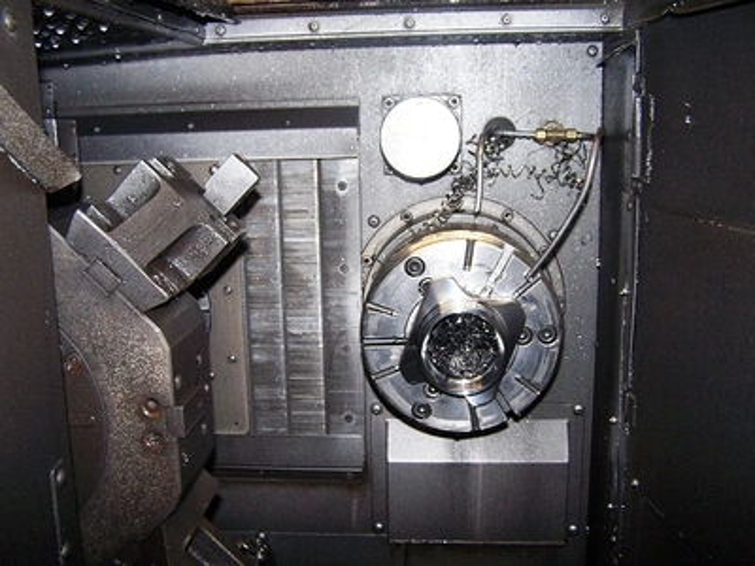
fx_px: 829
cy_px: 283
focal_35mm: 38
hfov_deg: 49.0
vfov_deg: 37.7
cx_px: 378
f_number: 2.8
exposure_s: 1/60
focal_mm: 6.3
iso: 140
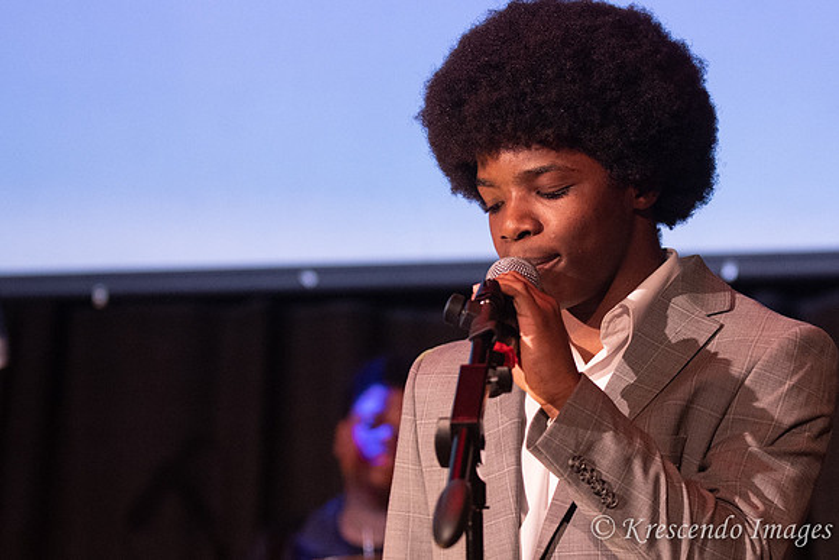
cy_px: 256
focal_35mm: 160
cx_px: 557
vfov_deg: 8.6
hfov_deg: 12.8
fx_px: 3724
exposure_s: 1/200
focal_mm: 80
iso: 3200
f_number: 2.8
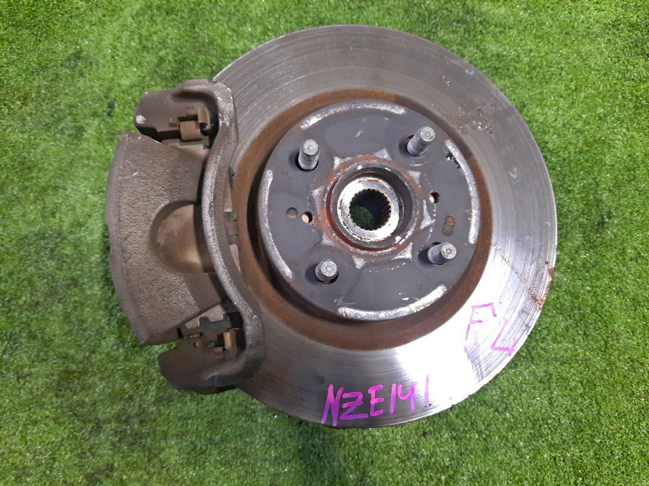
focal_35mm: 25
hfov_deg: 69.4
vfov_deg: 54.9
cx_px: 324
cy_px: 243
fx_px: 469
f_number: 2
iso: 374
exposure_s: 1/25
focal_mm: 4.6
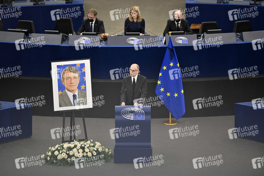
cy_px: 88
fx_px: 1481
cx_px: 133
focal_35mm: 202
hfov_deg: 10.2
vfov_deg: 6.8
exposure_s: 1/400
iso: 1000
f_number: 2.8
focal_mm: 200
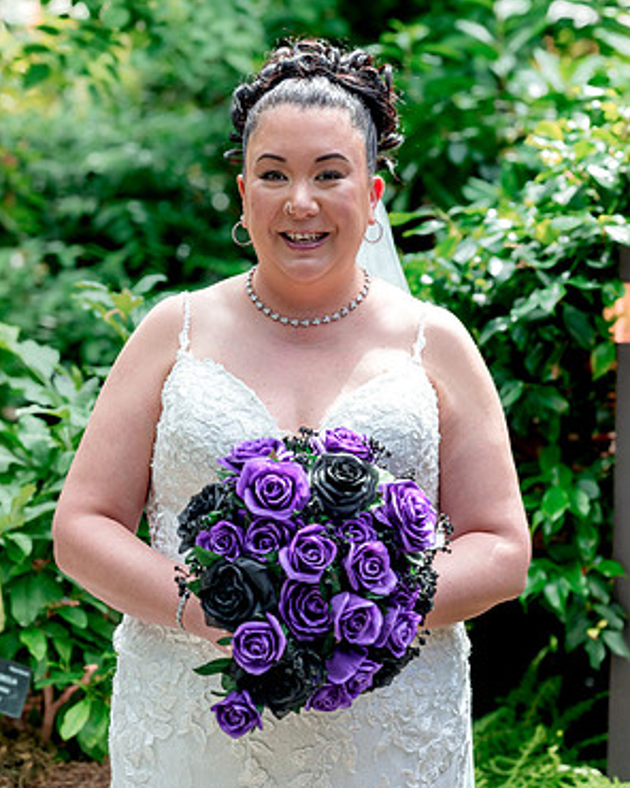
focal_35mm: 105
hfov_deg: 14.7
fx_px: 2447
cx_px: 313
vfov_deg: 18.3
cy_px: 326
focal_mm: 92
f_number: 3.5
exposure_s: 1/640
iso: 640
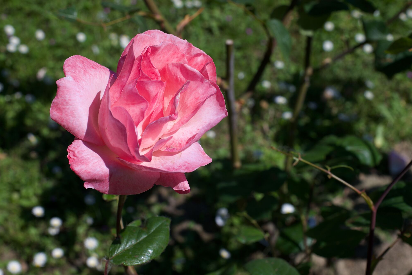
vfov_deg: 22.6
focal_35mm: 60
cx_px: 219
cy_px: 126
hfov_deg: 33.4
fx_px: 687
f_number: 9
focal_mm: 50
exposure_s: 1/320
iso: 100
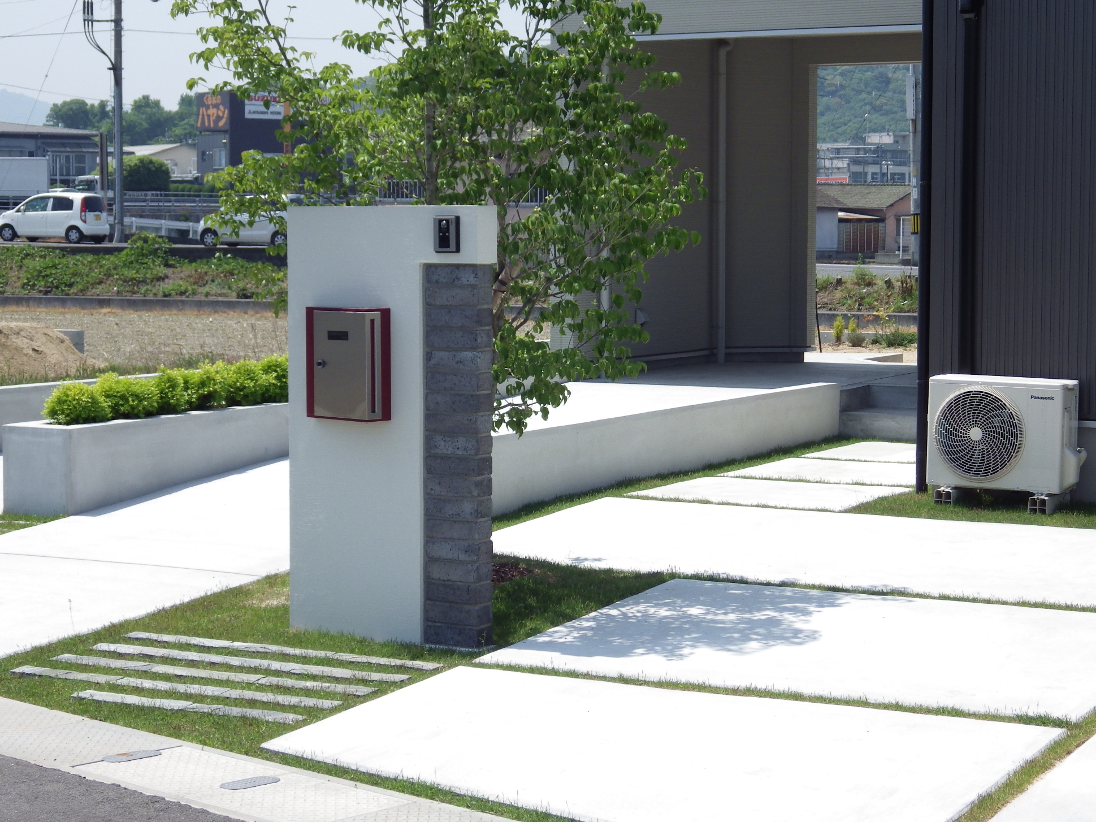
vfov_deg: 19.6
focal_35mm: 75
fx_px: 2374
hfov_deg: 26.0
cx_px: 528
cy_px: 408
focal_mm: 12.8
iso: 100
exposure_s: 1/640
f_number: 4.2
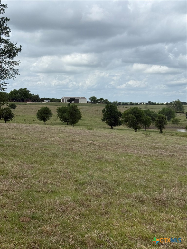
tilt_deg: -2.9
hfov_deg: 30.3
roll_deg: -3.3
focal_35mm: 48
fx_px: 346
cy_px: 124
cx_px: 94
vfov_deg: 39.7
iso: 64
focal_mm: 6.76
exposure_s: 1/7874
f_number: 1.78
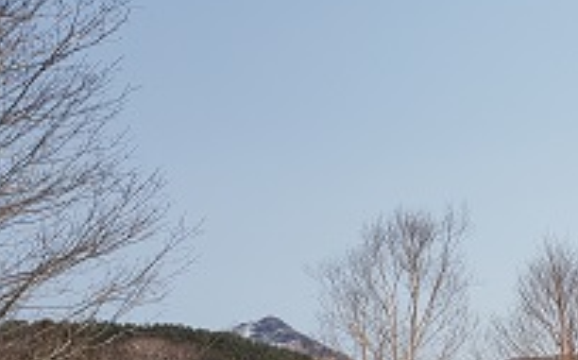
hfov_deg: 26.6
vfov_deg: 17.6
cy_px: 308
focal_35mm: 73
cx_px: 589
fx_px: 1149
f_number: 2.4
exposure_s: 1/1994
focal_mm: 4.3
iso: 50
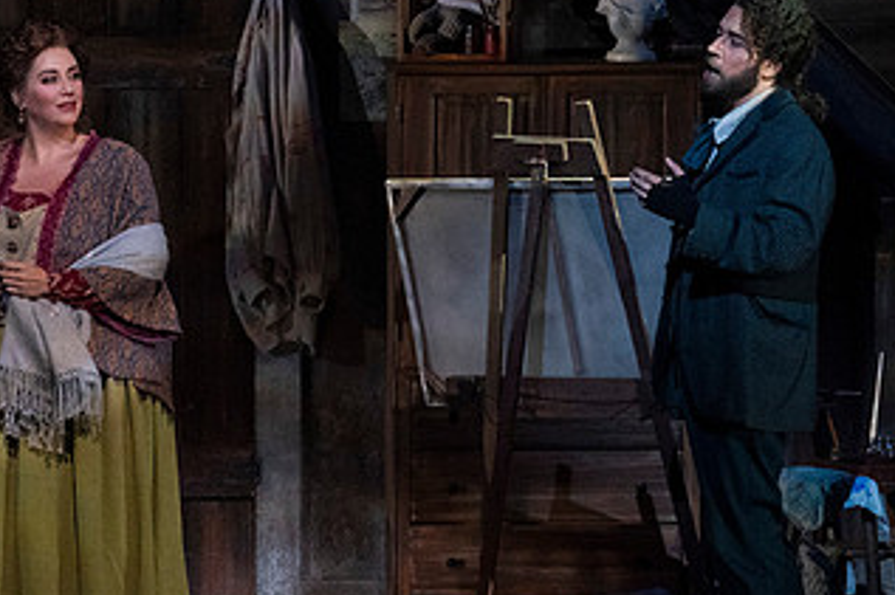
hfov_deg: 6.0
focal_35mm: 342
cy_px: 300
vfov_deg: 4.0
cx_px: 409
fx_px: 8498
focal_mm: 187
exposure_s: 1/320
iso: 16000
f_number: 10
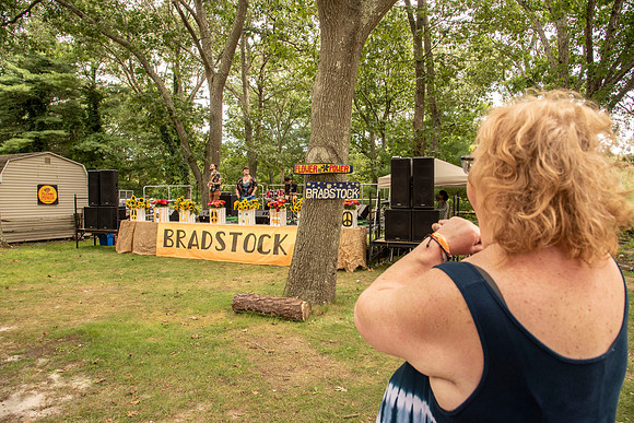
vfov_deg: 53.2
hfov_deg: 73.7
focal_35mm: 24
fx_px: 423
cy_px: 212
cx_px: 317
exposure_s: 1/200
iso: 500
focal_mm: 24
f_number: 7.1
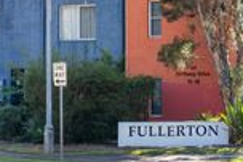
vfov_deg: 10.8
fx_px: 856
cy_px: 43
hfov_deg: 16.1
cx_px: 185
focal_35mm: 127
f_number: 9
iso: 640
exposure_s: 1/40
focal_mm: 41
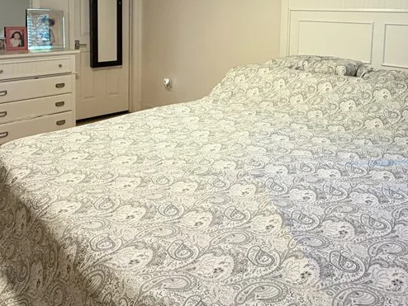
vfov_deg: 44.4
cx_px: 257
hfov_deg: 60.8
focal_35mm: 29
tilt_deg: -3.9
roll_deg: -1.6
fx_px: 342
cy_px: 37
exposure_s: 1/60
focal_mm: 2.22
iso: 320
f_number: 2.2
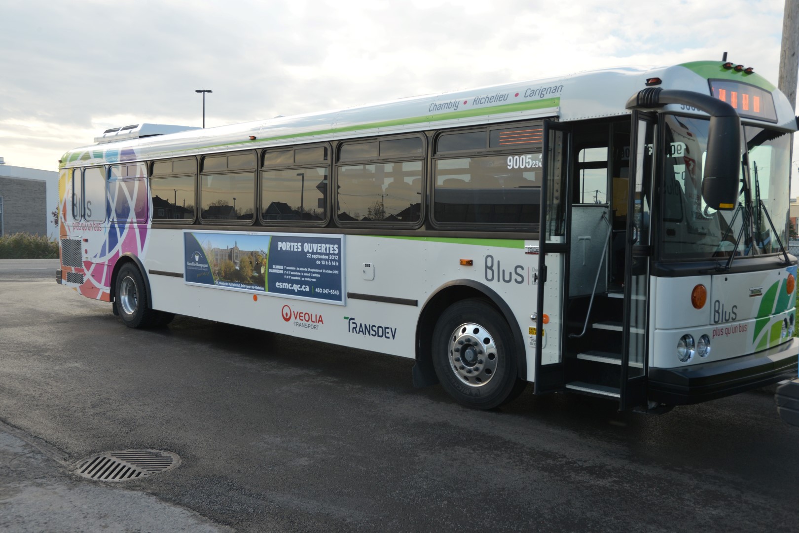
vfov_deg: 37.9
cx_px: 400
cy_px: 266
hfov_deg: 54.4
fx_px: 777
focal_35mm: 35
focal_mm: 35
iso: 400
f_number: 10
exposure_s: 1/250
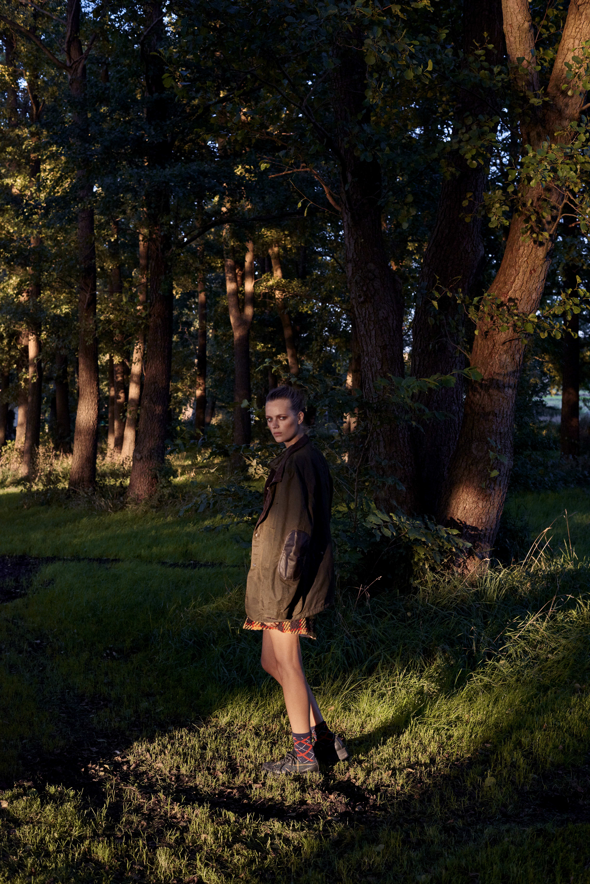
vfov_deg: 39.6
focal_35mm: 50
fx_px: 1228
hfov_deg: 27.0
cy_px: 442
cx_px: 295
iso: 400
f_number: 5.6
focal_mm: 50
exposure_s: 1/640
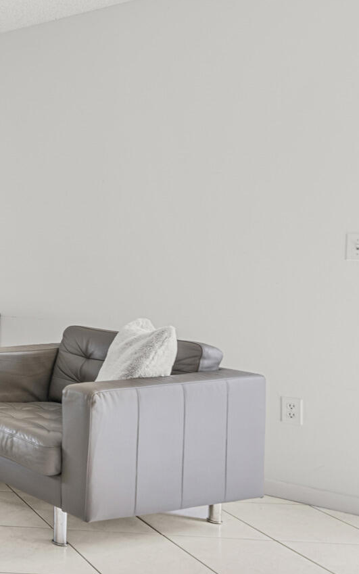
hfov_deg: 19.4
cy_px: 257
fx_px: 657
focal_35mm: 42
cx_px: -339
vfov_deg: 47.1
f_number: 8
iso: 64
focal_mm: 14
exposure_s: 1/3
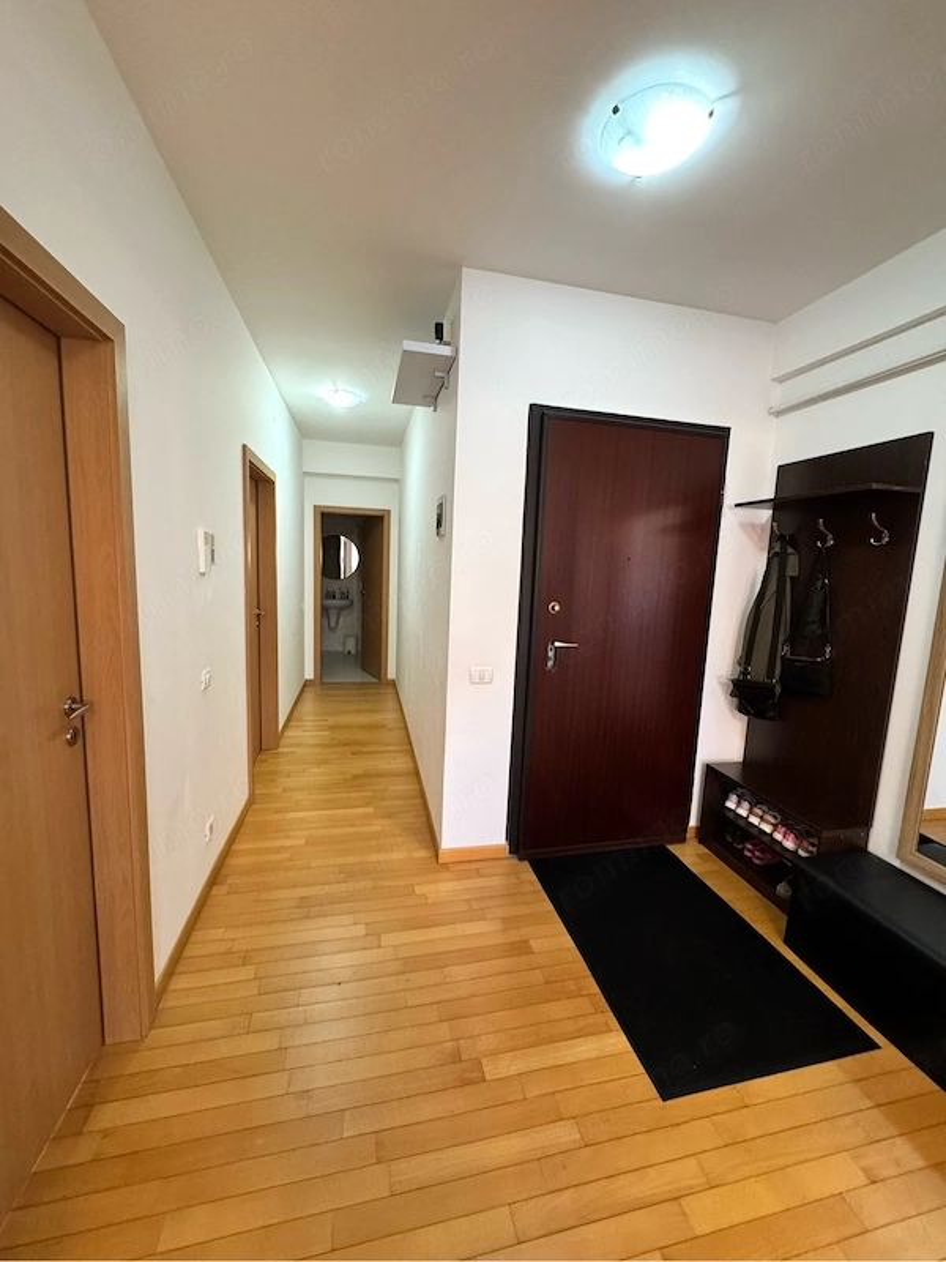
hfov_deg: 85.7
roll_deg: -2.7
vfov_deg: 102.1
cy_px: 631
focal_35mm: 14
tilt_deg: -7.2
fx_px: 510
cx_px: 473
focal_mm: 2.22
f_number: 2.2
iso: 320
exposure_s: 1/50
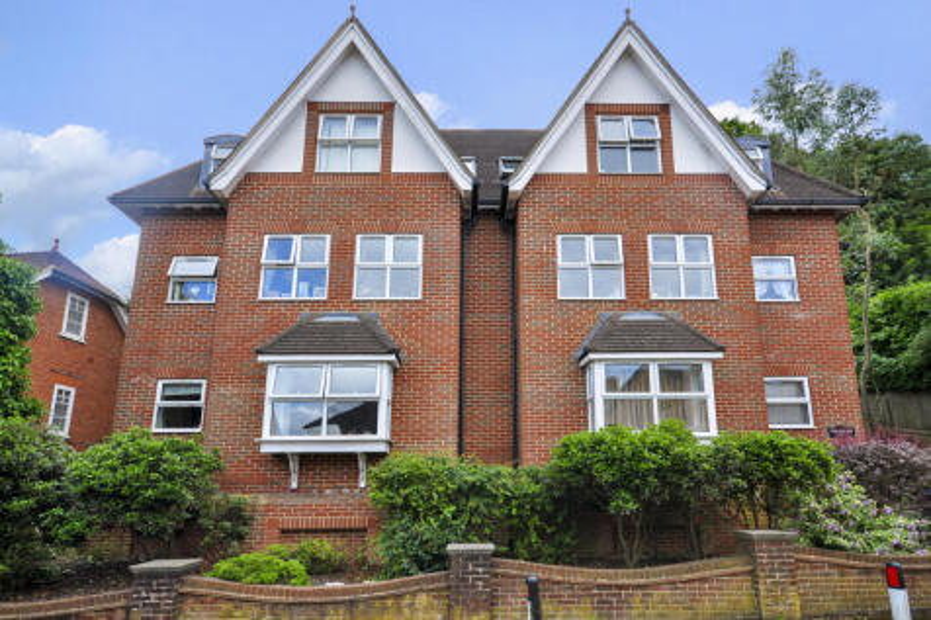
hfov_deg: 90.0
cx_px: 466
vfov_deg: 67.3
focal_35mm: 18
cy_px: 310
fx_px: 465
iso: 200
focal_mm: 12
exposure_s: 1/200
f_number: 7.1
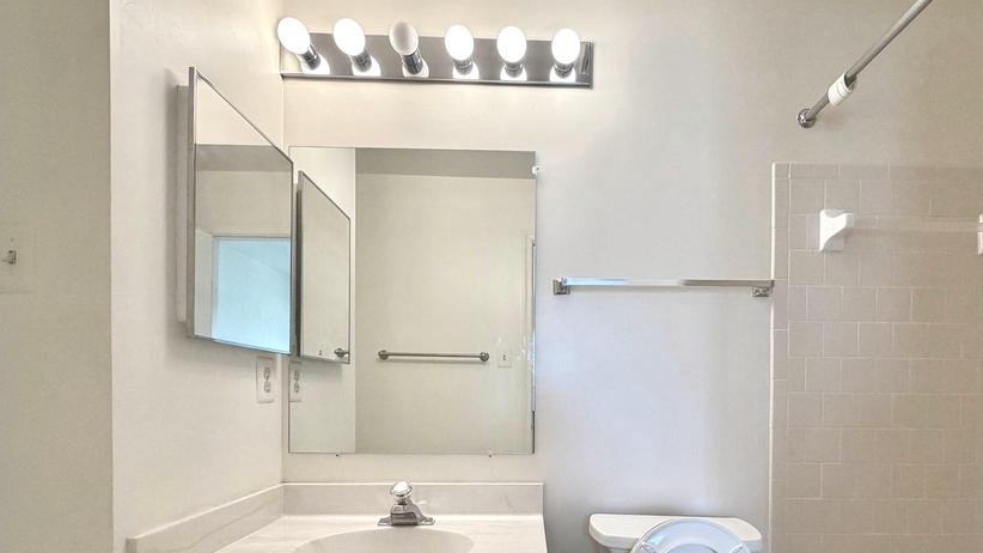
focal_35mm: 19
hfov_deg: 89.2
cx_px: 547
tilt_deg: -0.6
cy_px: 400
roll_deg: -0.5
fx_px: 495
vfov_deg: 56.1
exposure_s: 1/60
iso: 200
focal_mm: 2.22
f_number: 2.2
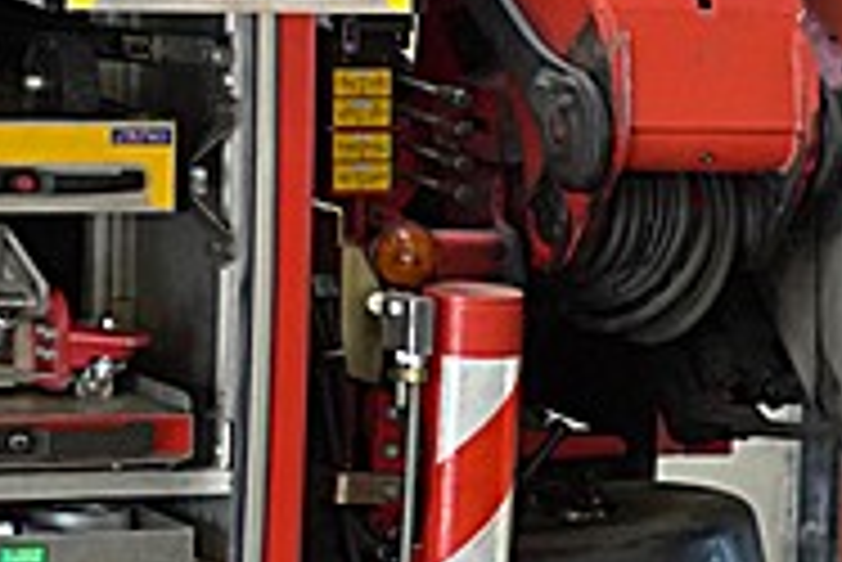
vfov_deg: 4.9
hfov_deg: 7.2
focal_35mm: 280
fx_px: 6554
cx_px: 1234
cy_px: 636
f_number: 5.6
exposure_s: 1/320
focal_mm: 85
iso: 8000
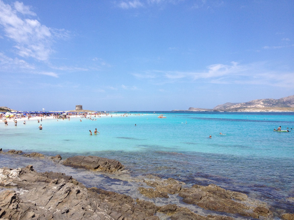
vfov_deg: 40.7
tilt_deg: -1.9
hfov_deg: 52.6
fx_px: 297
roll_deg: +0.8
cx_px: 147
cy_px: 110
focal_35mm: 35
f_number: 2.4
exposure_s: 1/1905
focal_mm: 4.28
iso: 50
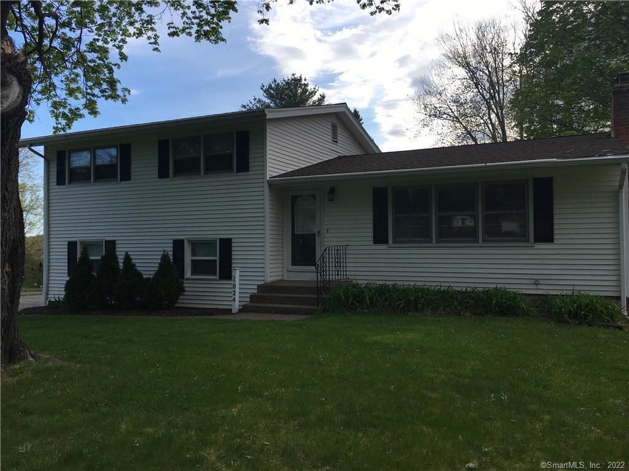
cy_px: 236
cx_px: 314
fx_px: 527
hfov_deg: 61.7
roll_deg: +0.6
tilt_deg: +0.9
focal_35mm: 29
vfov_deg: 48.2
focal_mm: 4.15
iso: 25
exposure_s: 1/1083
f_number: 2.2
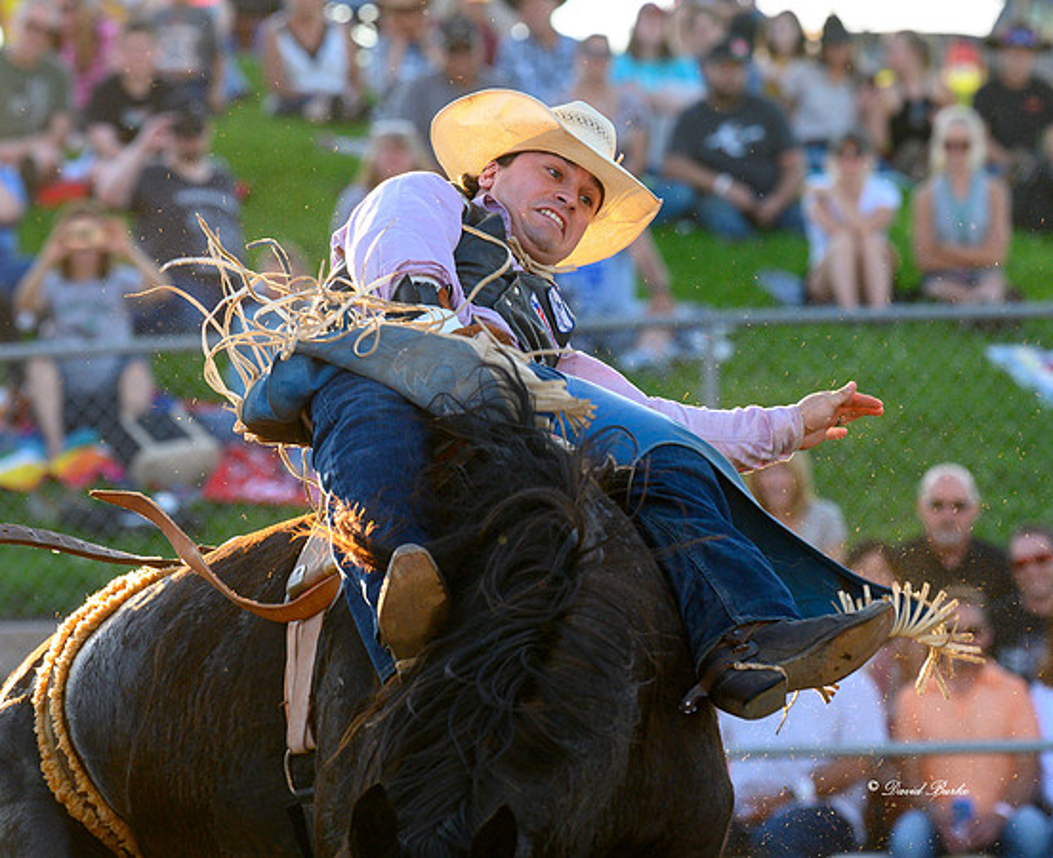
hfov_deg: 6.3
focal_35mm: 307
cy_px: 280
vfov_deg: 5.1
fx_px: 9639
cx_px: 640
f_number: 5
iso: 1000
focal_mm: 200
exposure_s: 1/1000
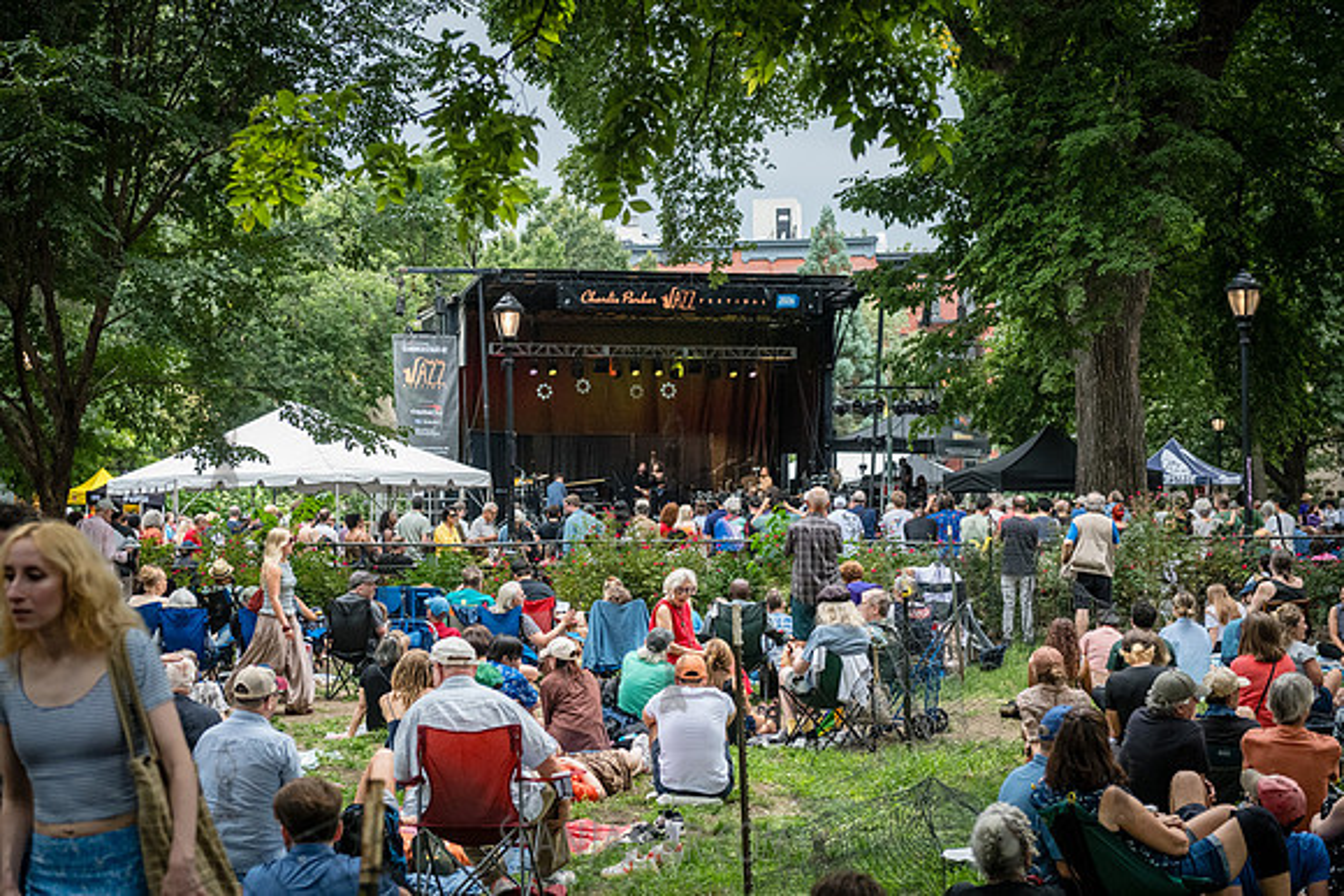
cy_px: 448
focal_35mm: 55
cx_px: 672
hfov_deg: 35.9
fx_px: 2072
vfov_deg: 24.4
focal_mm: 55
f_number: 4
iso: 4000
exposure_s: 1/3200
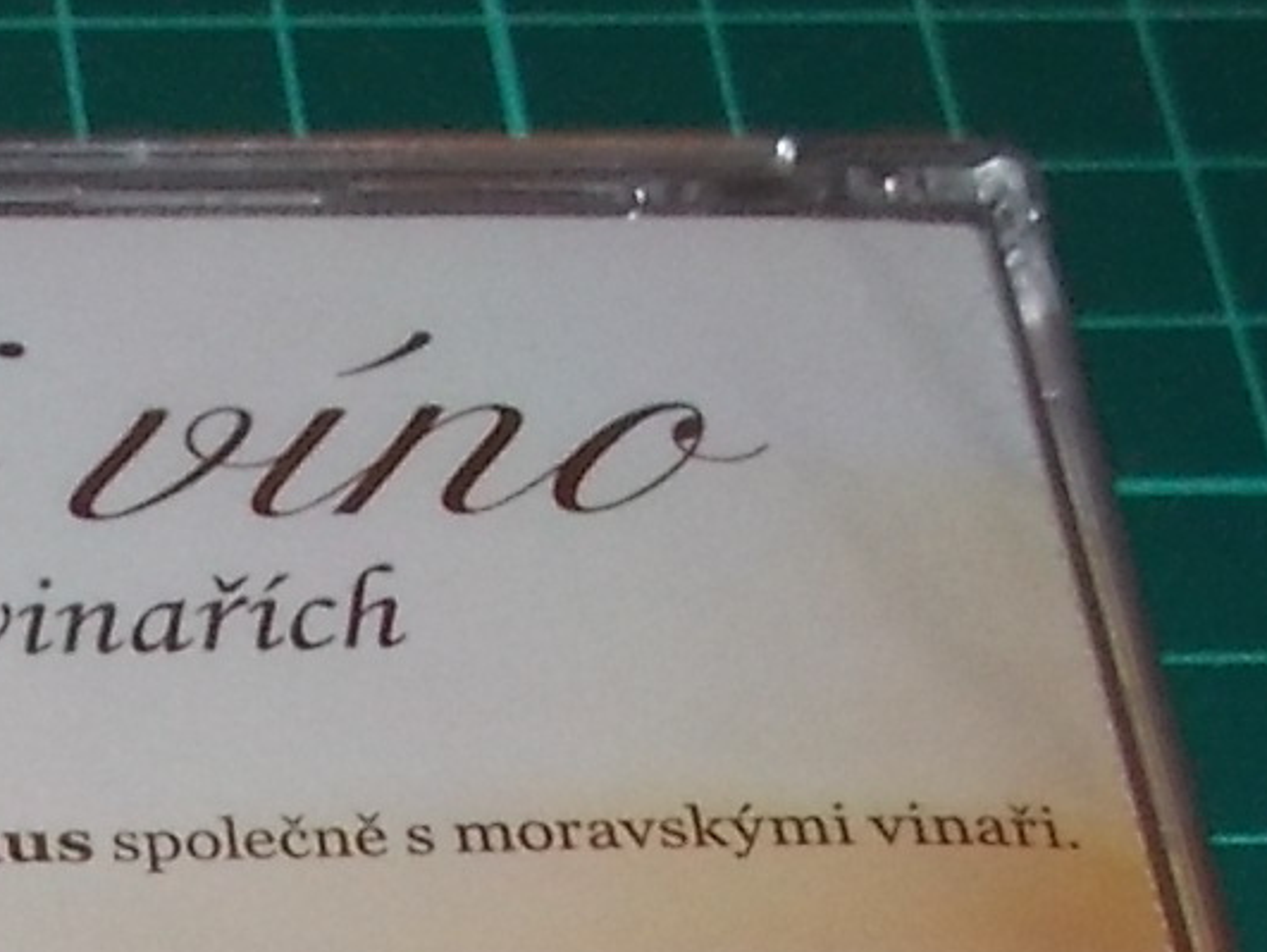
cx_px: -606
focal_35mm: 124
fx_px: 4542
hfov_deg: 14.8
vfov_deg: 11.0
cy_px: 1818
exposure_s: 1/30
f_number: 3.3
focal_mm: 4.1
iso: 200
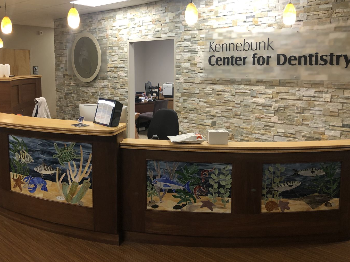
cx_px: 163
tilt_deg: -7.1
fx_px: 334
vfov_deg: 42.8
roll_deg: +0.3
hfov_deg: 55.3
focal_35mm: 33
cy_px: 109
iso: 40
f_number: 1.8
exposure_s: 1/17
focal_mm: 4
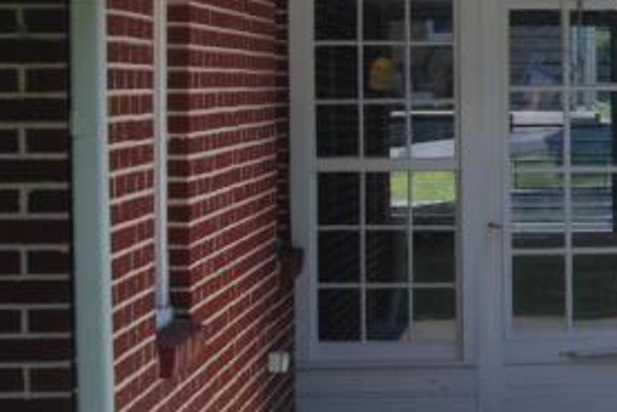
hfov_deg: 10.9
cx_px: 1159
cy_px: 203
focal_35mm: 174
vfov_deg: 7.9
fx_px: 2984
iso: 100
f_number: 6.3
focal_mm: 28
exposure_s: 1/160
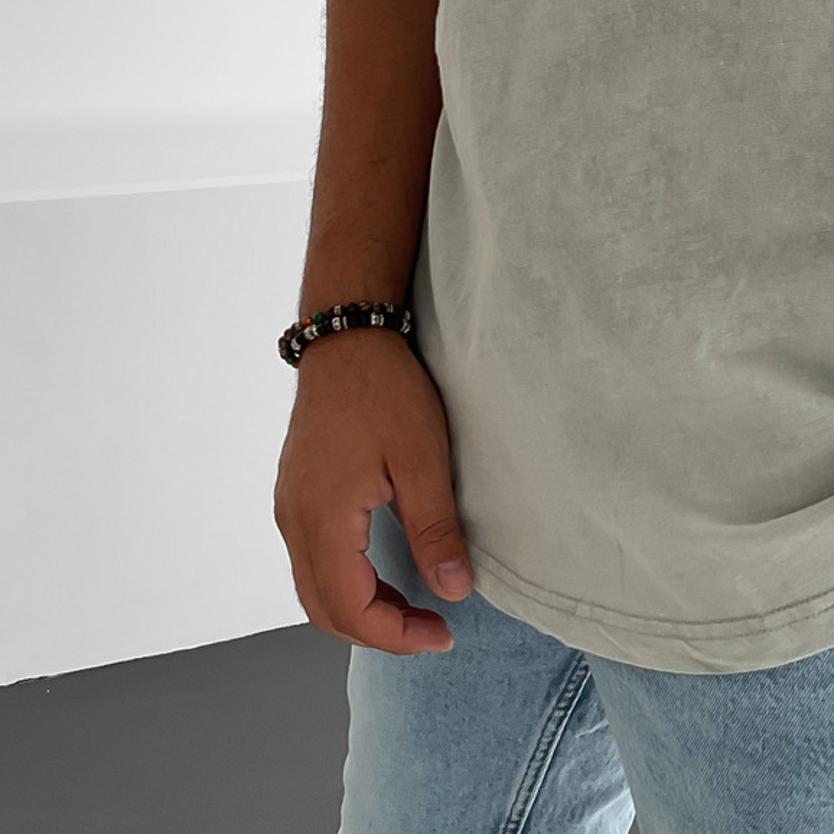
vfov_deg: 23.8
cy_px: 131
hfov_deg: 24.1
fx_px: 1935
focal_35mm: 71
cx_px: 599
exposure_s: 1/160
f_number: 1.8
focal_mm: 3
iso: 16
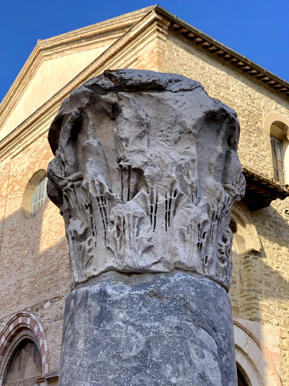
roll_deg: -1.0
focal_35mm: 52
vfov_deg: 36.8
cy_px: 193
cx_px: 144
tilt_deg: +27.1
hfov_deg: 28.0
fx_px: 579
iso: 16
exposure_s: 1/164
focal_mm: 6
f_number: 2.4
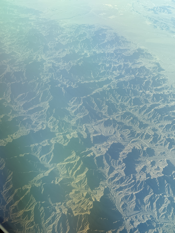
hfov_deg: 28.0
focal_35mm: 52
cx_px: 88
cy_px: 116
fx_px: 351
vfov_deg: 36.8
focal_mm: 5.96
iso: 50
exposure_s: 1/724
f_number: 1.6
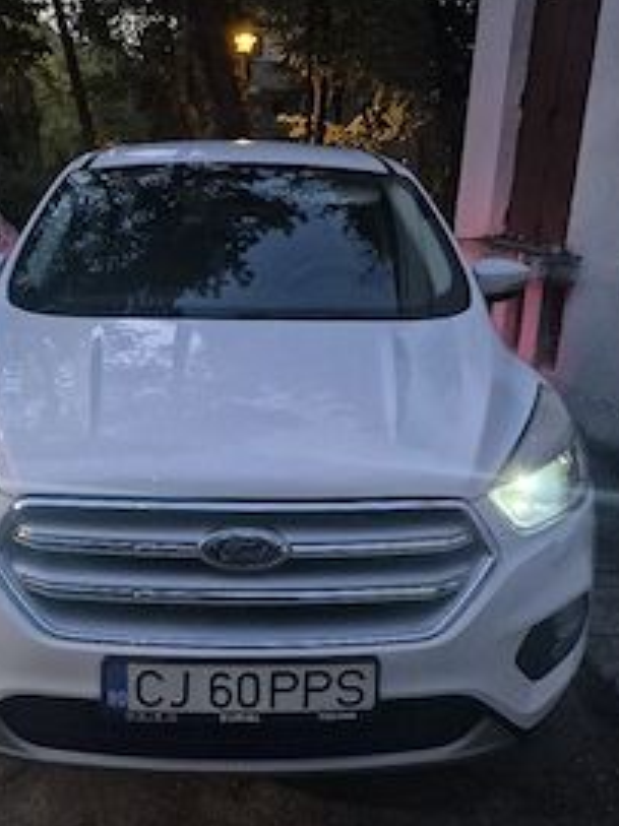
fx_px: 811
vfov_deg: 54.0
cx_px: 244
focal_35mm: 34
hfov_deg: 41.5
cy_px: 421
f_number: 1.8
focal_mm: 5.4
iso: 2000
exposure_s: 1/50
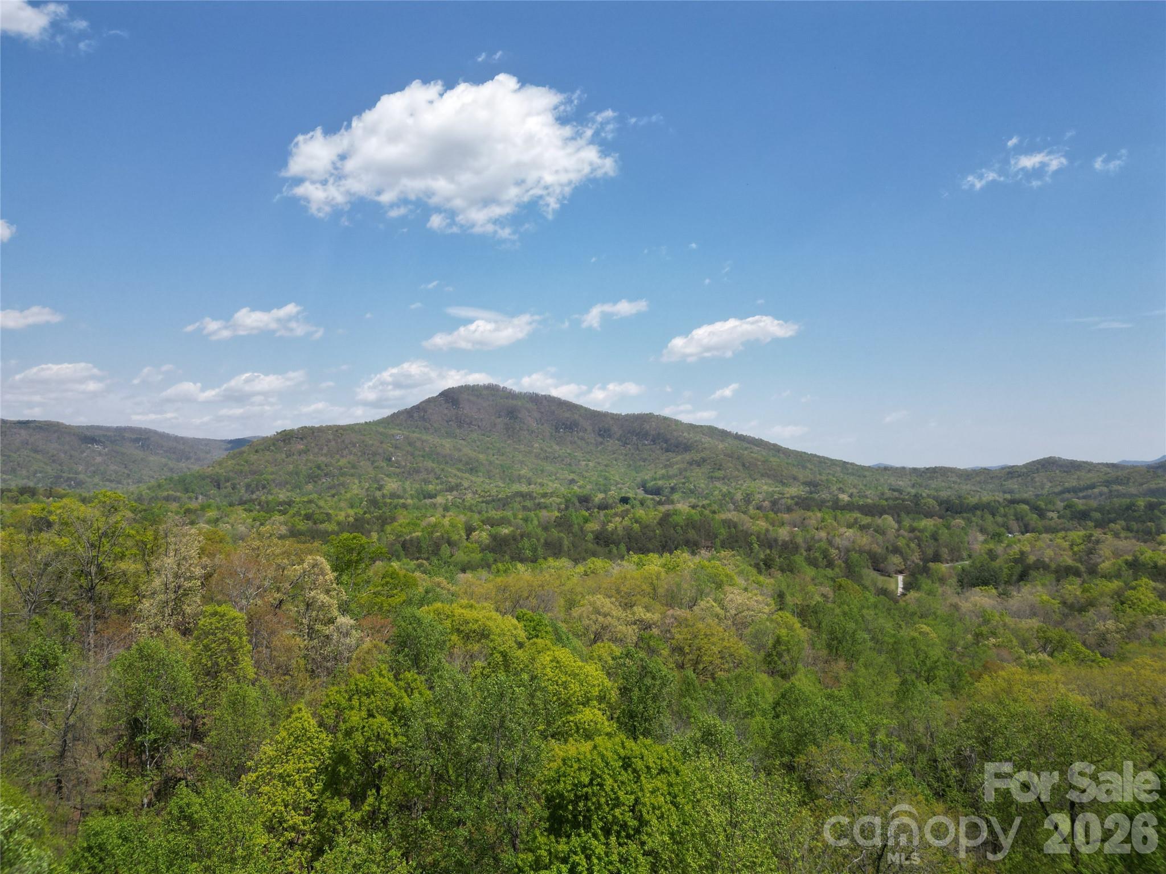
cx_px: 583
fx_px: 808
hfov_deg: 71.6
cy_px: 437
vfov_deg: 56.8
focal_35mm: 24
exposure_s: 1/2500
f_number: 1.7
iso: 100
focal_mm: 6.72
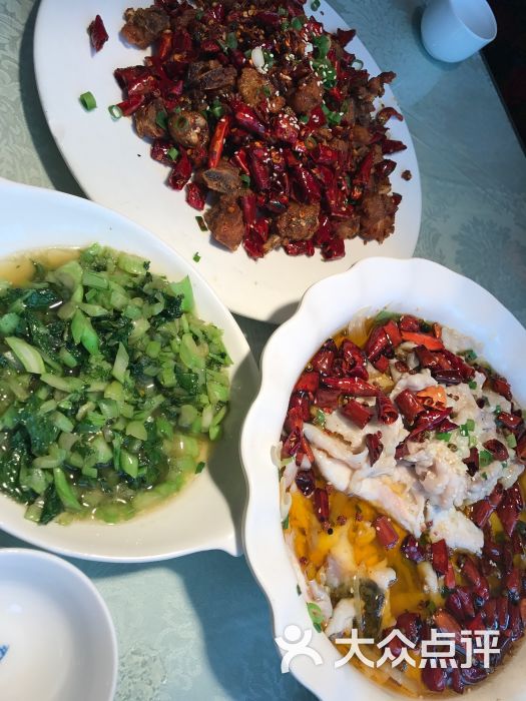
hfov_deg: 49.7
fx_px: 567
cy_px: 350
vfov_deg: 63.4
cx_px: 263
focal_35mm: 28
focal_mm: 3.99
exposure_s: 1/145
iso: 20
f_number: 1.8
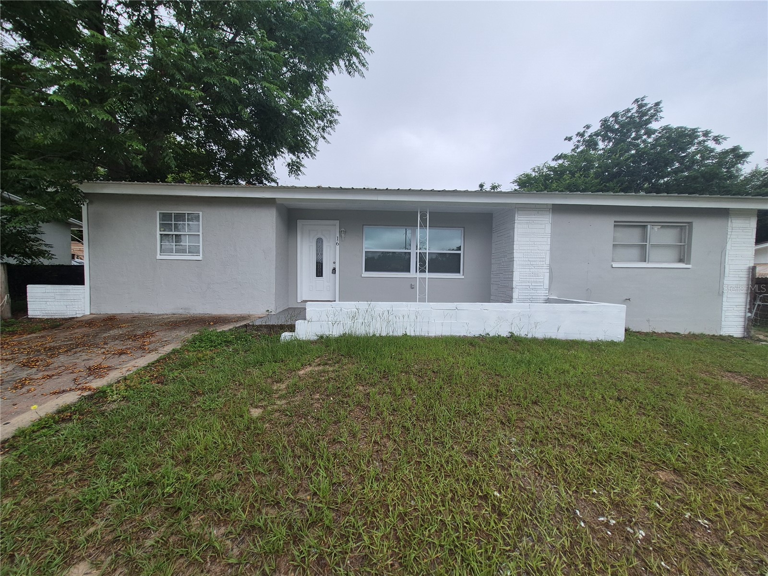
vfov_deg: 89.9
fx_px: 288
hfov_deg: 106.2
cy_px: 288
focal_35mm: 13
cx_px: 384
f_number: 2.2
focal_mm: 1.74
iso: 40
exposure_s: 1/878
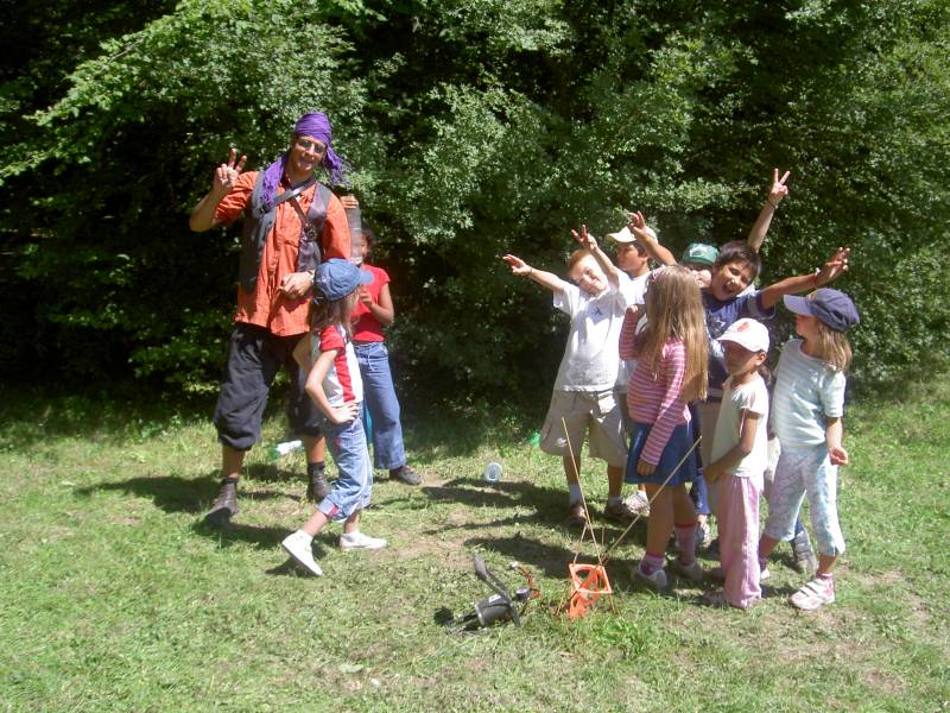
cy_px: 356
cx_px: 475
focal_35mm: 39
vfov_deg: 36.8
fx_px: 1070
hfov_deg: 47.9
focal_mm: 8
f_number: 4.7
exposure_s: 1/200
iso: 100
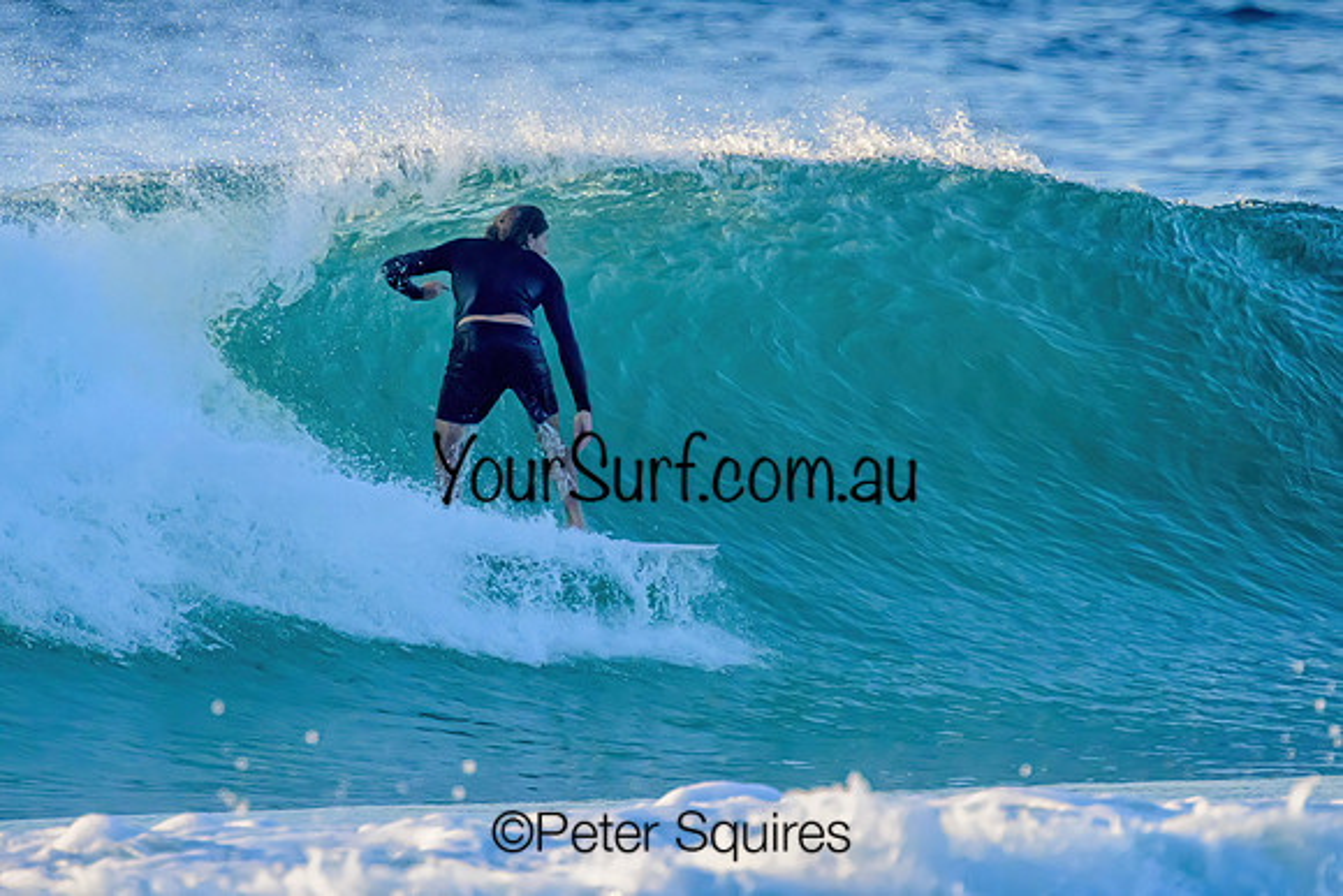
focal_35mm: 1089
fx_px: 40644
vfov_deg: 1.3
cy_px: 310
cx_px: 528
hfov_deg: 1.9
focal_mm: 800
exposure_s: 1/1600
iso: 3200
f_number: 11
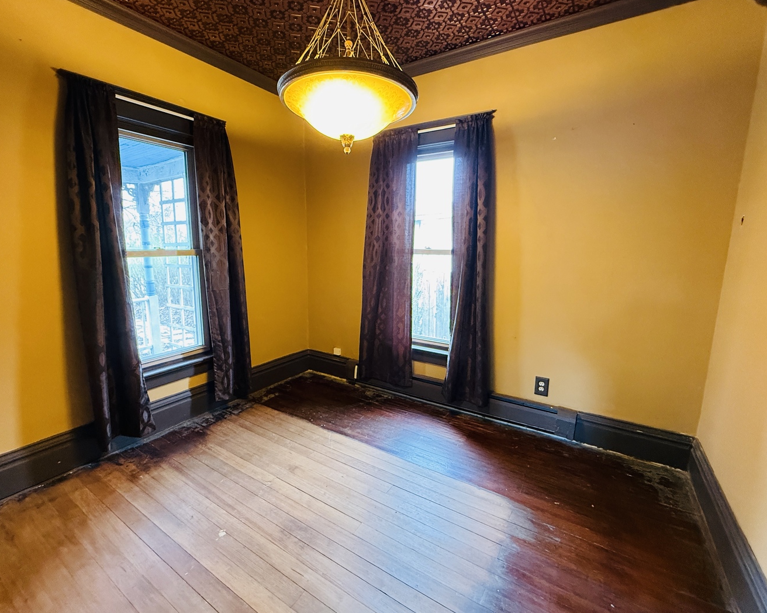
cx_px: 368
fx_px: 340
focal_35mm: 15
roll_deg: +1.7
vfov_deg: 84.0
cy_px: 299
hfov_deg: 96.8
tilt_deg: -8.6
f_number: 2.2
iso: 640
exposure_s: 1/60
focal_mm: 2.22
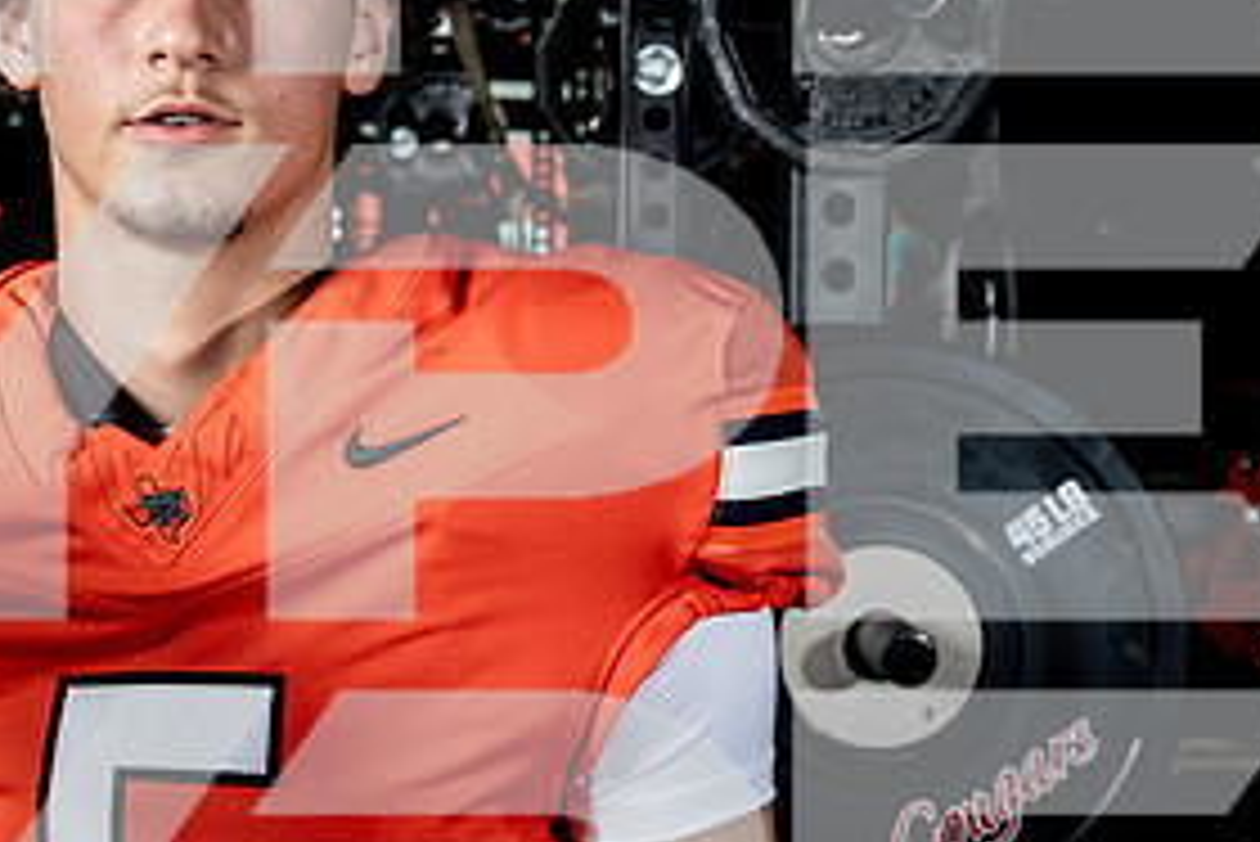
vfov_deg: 12.0
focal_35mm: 114
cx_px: 180
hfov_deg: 17.7
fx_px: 3992
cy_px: 385
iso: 640
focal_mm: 55
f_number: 9
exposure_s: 1/250
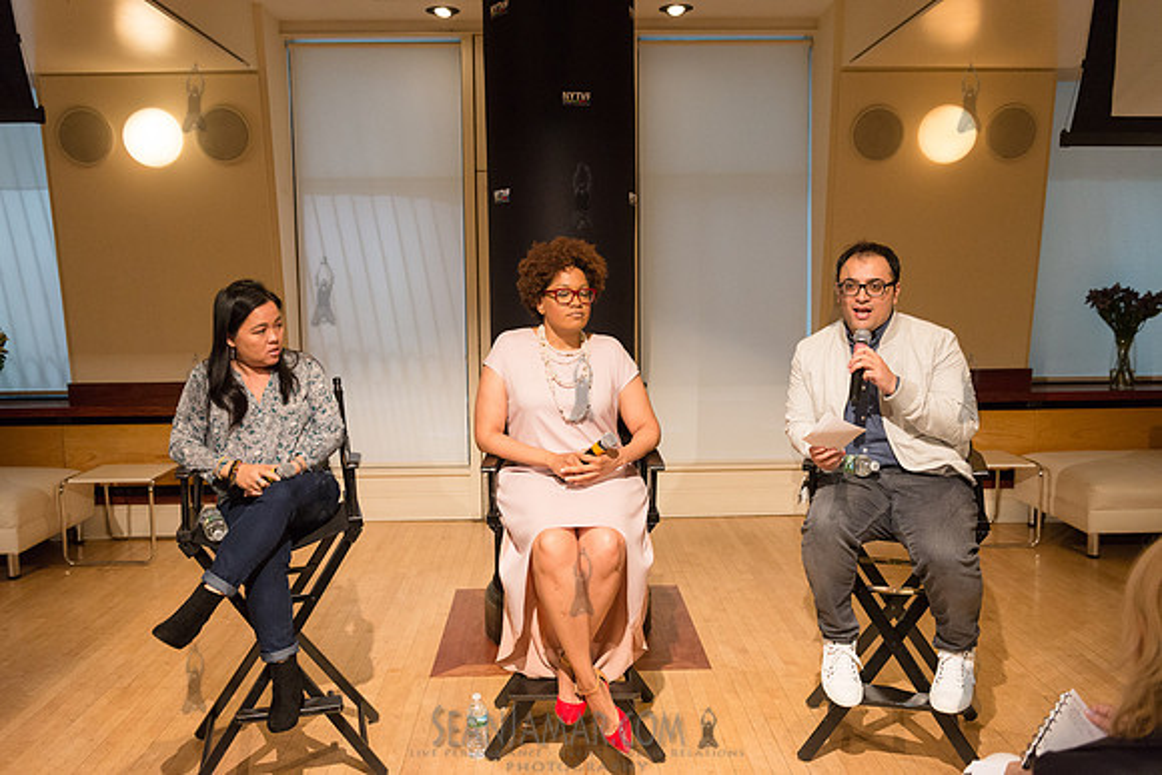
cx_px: 581
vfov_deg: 41.1
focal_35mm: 32
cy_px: 388
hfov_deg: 58.7
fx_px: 1033
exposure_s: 1/400
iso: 2500
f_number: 4
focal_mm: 32
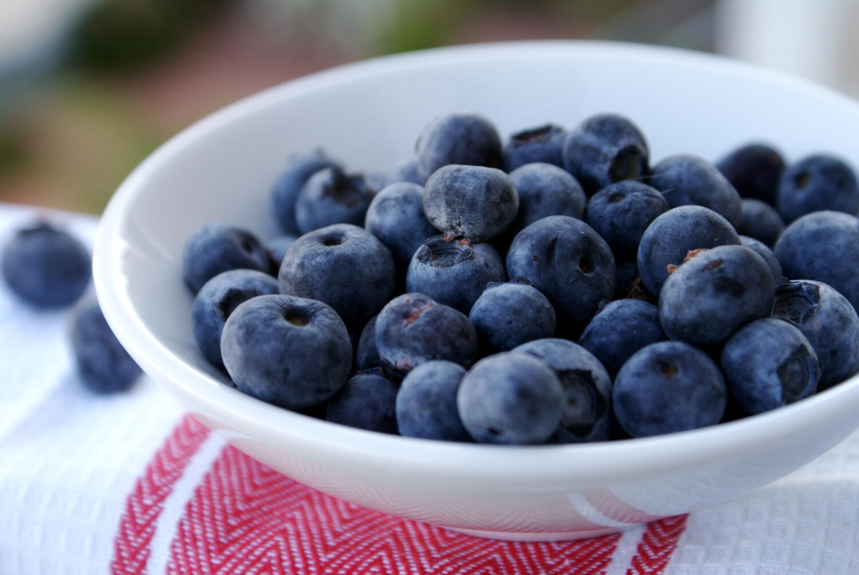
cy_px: 288
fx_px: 2150
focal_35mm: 90
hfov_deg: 22.6
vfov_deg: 15.2
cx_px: 430
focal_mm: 60
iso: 200
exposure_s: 1/100
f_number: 5.6
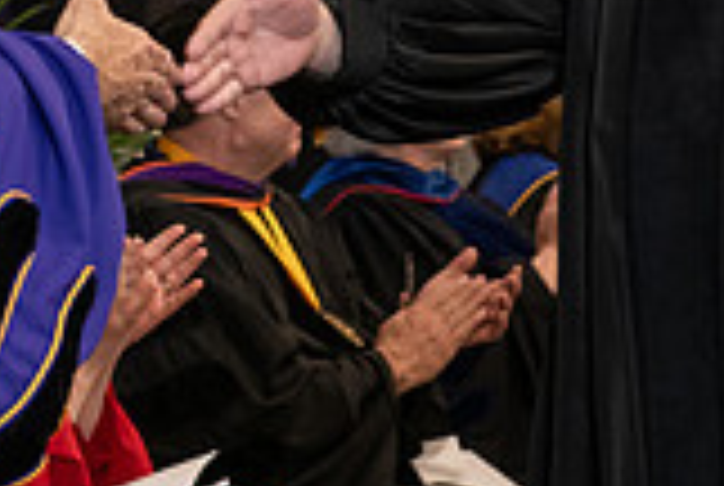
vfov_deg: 5.4
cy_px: -173
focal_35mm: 252
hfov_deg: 8.2
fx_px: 5077
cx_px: 337
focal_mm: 70
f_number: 5
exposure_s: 1/125
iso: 2000
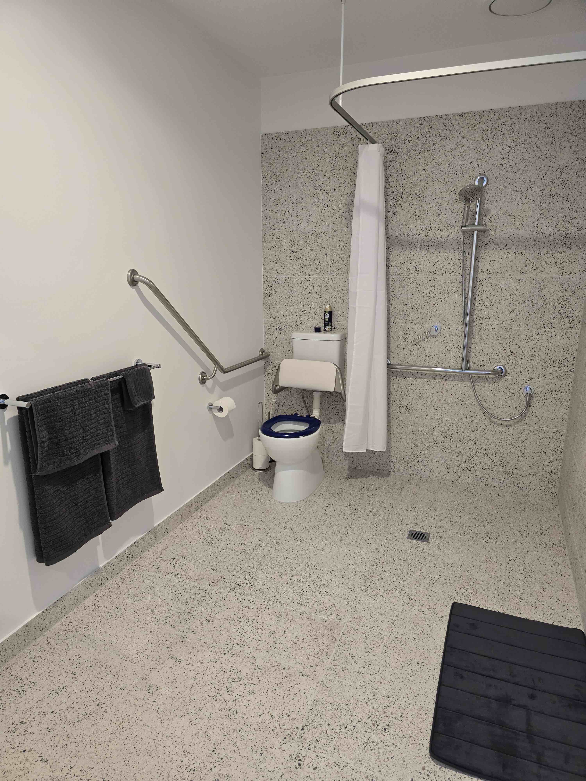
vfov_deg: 73.9
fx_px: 519
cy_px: 390
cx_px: 293
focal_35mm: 23
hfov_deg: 58.9
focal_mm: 6.3
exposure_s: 1/100
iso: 400
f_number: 1.7
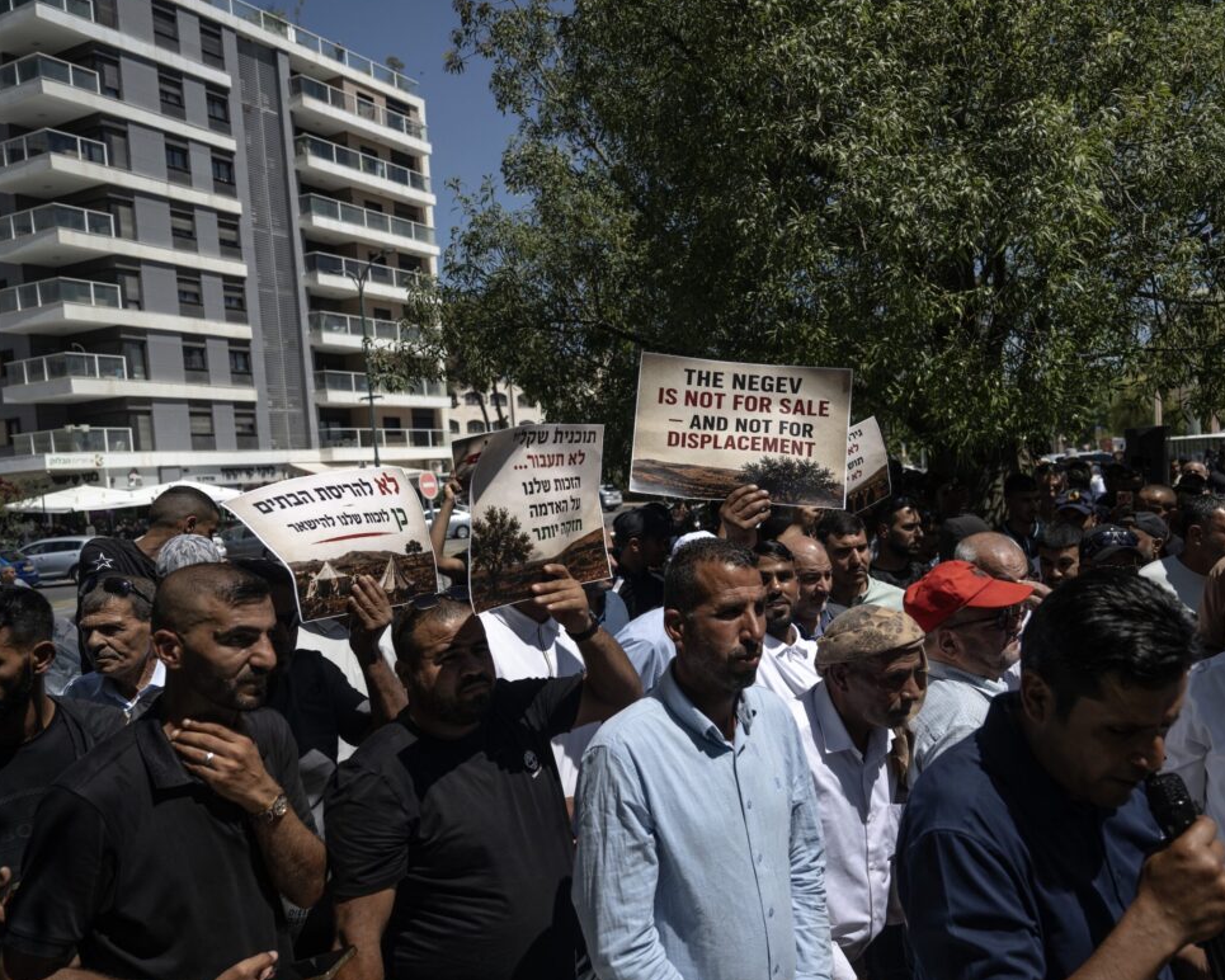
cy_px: 490
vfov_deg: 51.5
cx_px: 694
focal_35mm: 28
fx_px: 1015
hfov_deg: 62.0
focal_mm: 24
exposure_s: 1/2500
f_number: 3.5
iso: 100
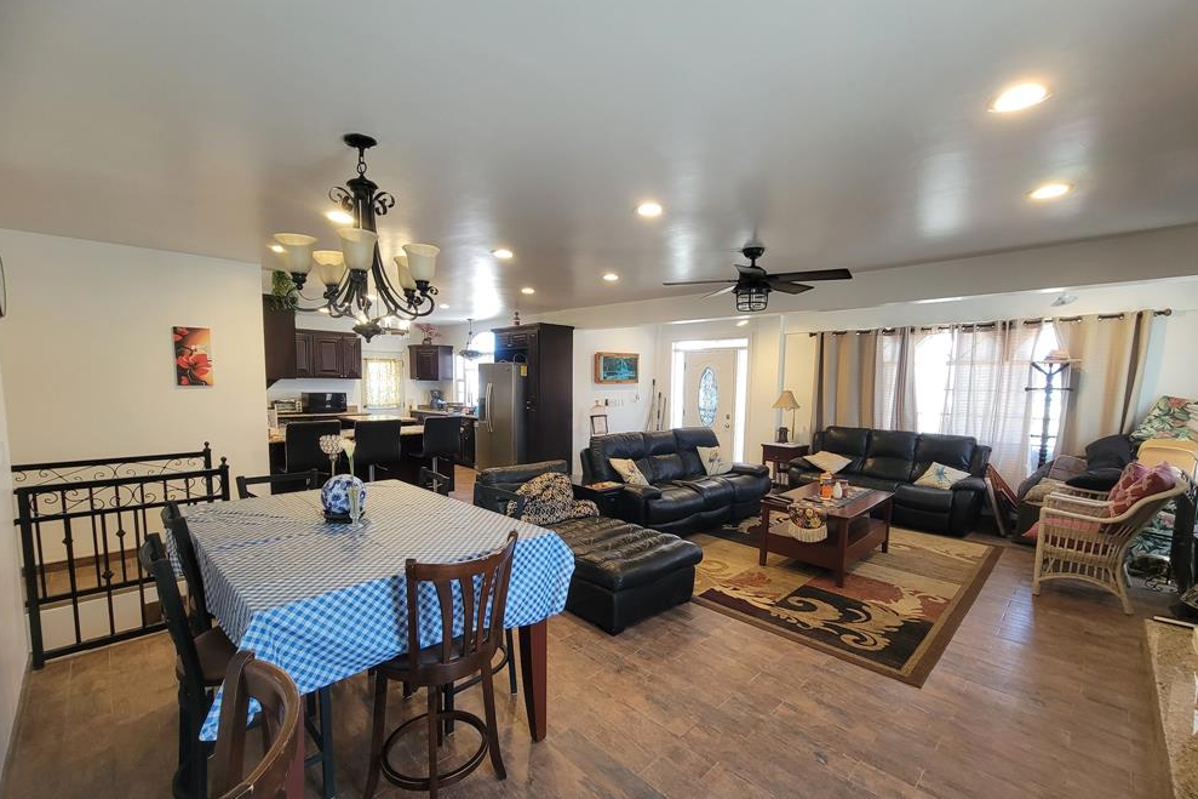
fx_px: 466
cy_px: 432
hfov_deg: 104.3
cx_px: 595
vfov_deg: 81.0
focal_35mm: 14
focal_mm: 2.2
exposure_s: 1/60
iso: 160
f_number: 2.2
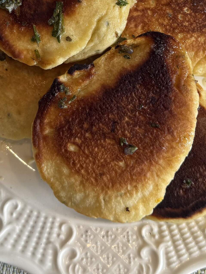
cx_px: 86
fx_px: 508
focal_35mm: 64
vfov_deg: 29.3
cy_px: 38
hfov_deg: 22.9
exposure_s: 1/120
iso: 64
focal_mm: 6.76
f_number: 1.78
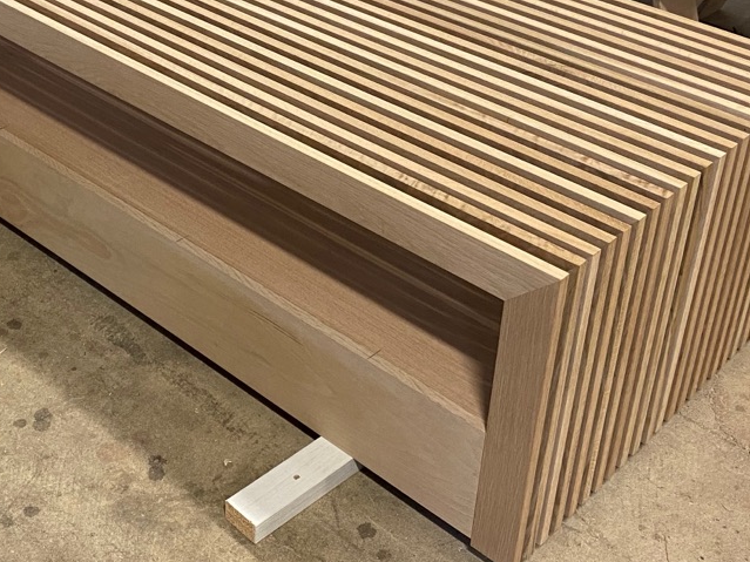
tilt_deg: -31.8
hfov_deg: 33.3
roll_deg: +0.5
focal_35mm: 57
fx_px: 1235
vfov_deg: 25.4
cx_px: 222
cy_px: 162
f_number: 1.8
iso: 160
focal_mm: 4.25
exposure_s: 1/60
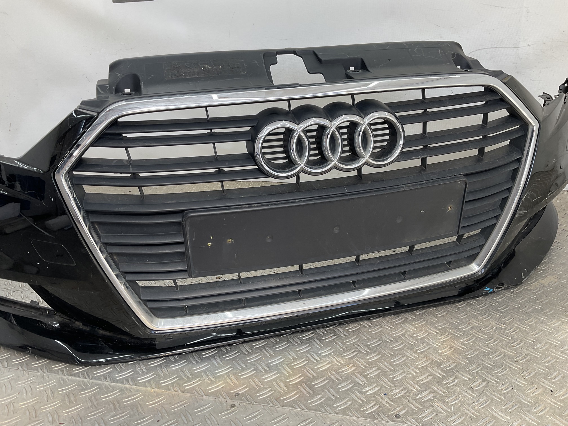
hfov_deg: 61.7
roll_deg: +1.8
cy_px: 213
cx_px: 284
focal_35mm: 29
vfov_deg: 48.2
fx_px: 476
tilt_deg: -22.4
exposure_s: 1/103
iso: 16
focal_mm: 3
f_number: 1.8
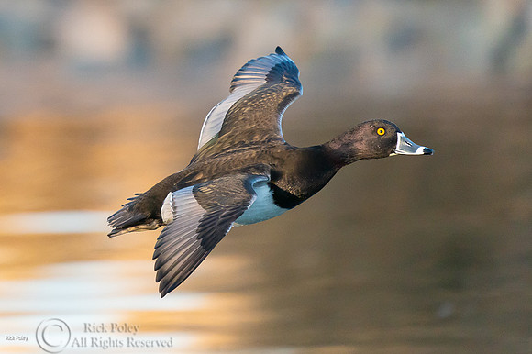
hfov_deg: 2.0
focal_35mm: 1025
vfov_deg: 1.3
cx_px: 77
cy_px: 95
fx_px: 15141
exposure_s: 1/3200
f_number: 6.3
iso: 5000
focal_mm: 600
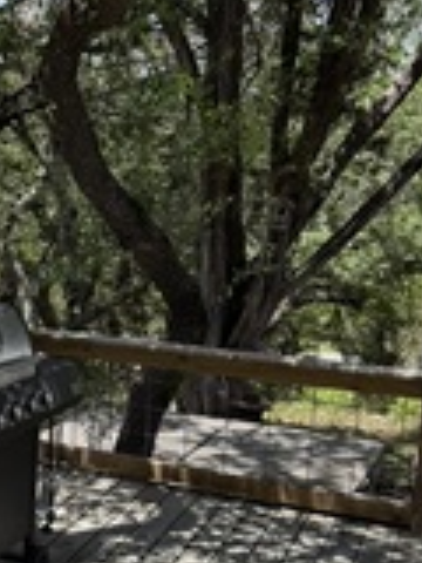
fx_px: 1170
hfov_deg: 18.9
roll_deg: -0.9
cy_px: 313
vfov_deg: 27.0
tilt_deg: -8.7
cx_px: -127
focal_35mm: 72
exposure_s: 1/2252
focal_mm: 6.76
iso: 80
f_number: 1.78
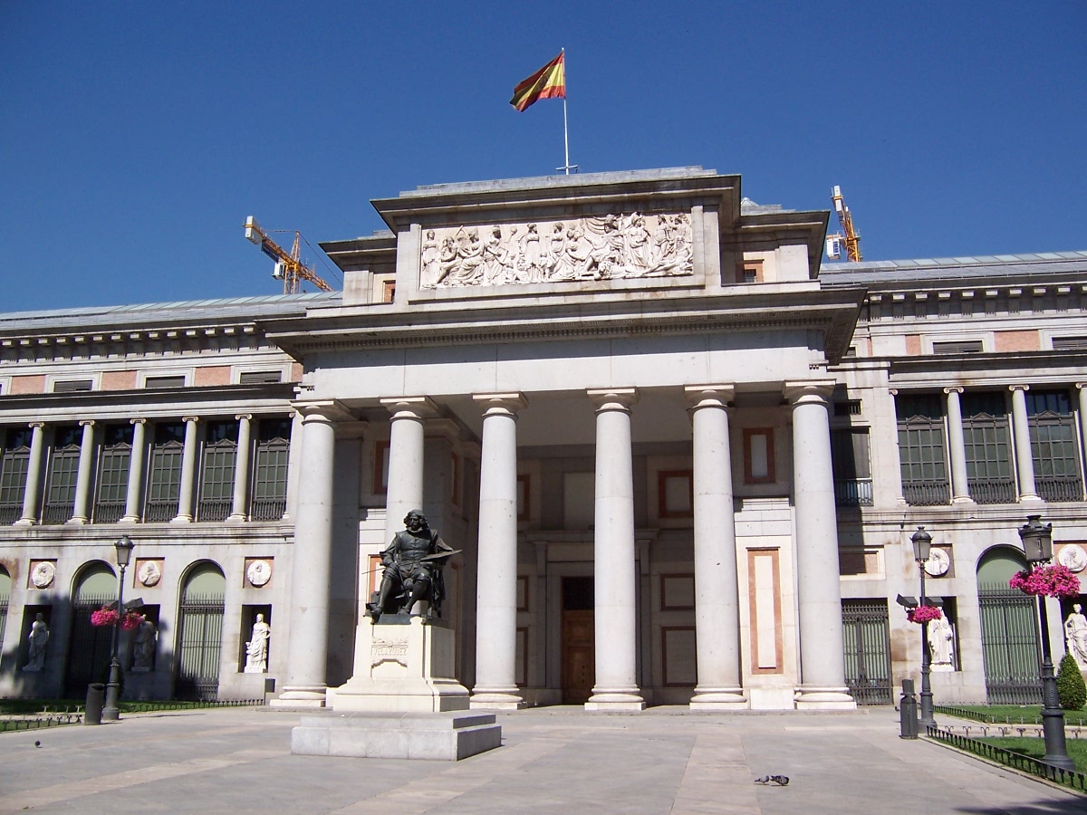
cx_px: 544
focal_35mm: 33
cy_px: 408
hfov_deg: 55.4
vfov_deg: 42.9
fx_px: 1036
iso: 80
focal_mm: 5.5
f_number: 4
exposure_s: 1/1000
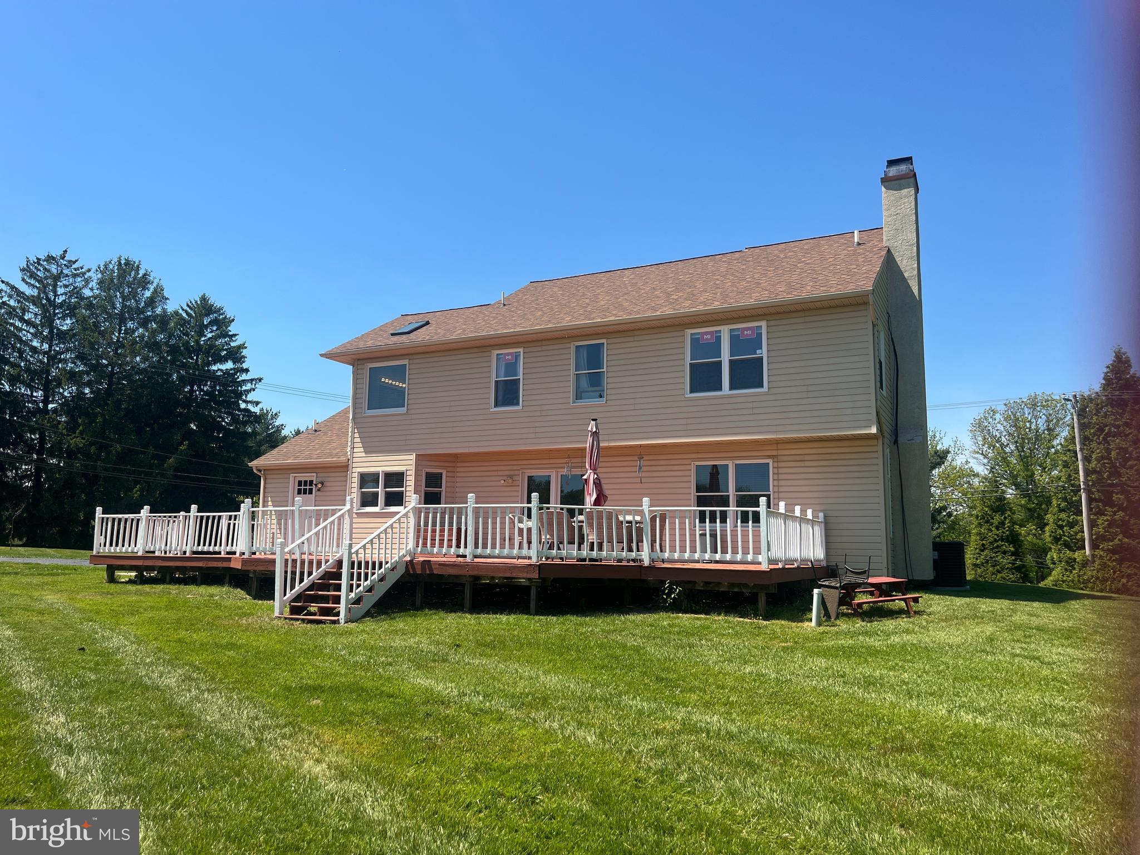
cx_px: 570
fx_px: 856
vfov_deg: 53.1
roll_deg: -0.4
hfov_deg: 67.3
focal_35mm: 26
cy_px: 428
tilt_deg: +9.0
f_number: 1.6
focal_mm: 5.1
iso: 50
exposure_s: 1/2825
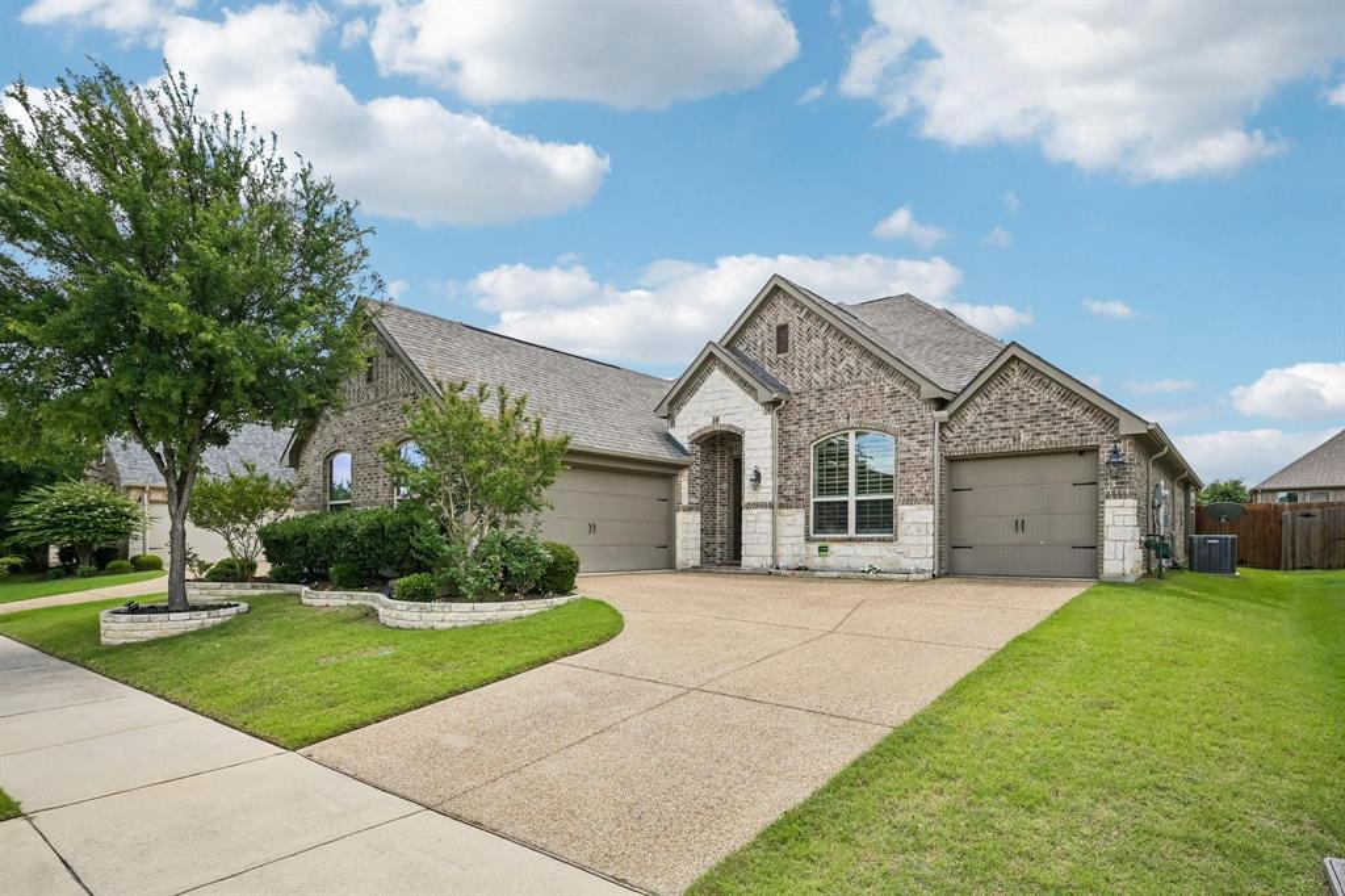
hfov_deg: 90.0
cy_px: 448
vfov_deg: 67.3
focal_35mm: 18
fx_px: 672
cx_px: 672
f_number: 9
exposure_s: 1/500
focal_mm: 18
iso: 250
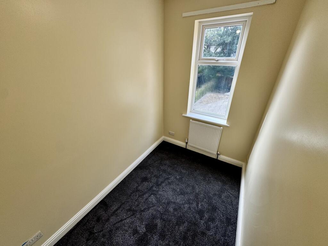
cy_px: 123
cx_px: 164
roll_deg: +0.7
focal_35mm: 14
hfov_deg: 102.1
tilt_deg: -26.7
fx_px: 133
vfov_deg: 85.7
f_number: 2.2
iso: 64
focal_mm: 2.22
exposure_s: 1/99
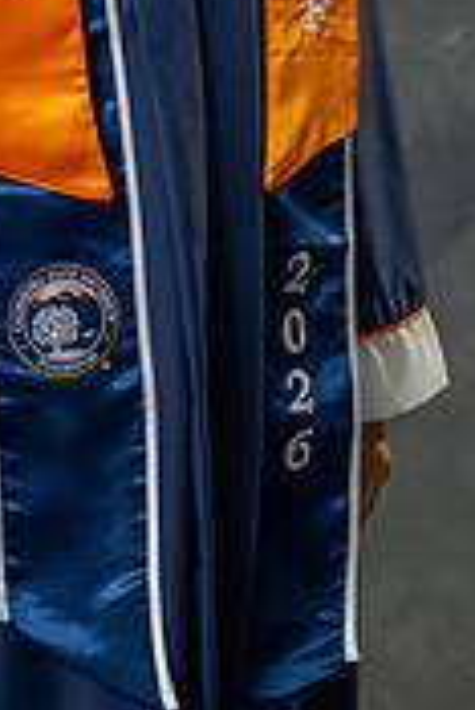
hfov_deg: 6.6
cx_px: 120
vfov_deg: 9.7
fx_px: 4108
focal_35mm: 208
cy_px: -185
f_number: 3.5
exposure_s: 1/200
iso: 200
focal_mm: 52
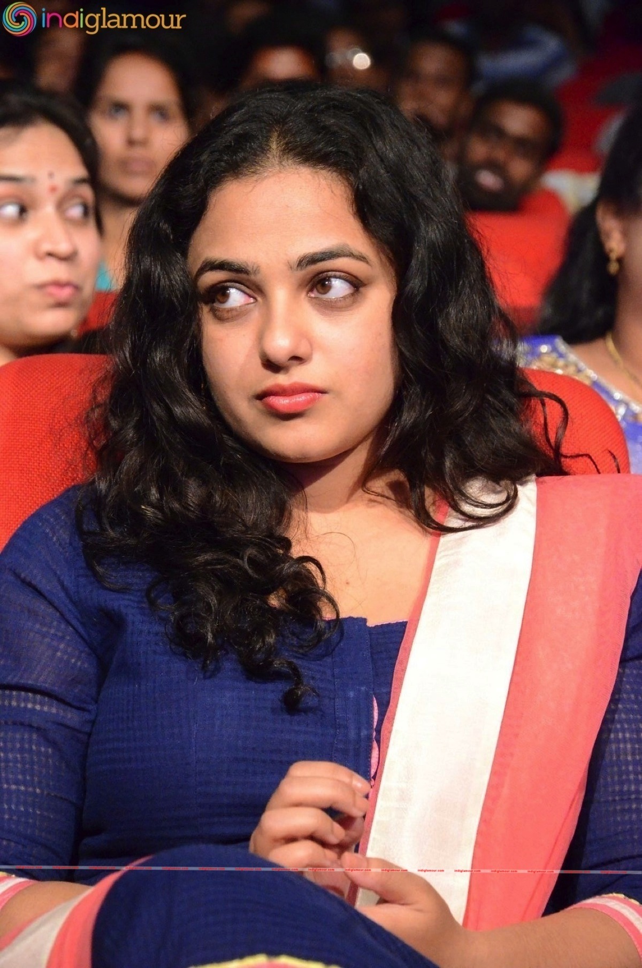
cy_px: 484
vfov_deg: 13.1
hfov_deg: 8.7
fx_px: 4231
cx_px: 321
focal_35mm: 158
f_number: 5.6
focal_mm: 105
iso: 8000
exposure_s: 1/80
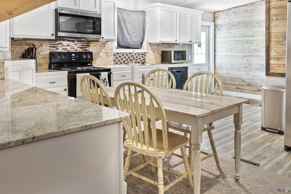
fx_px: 234
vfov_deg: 45.0
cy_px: 97
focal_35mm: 29
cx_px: 146
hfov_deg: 63.7
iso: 100
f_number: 8
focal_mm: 29
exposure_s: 6
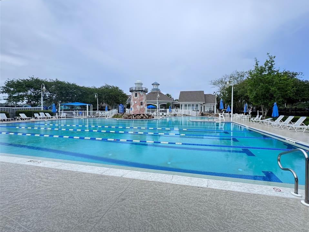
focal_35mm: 15
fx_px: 134
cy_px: 112
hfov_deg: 98.0
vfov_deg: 81.7
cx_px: 165
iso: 40
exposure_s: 1/501
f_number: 2.2
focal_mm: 2.22
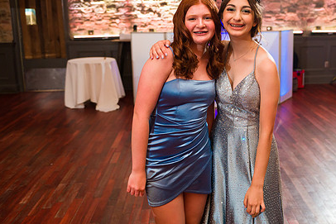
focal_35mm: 40
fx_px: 373
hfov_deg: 47.9
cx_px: 215
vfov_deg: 33.3
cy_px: 86
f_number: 3.2
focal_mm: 28
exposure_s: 1/125
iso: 1250
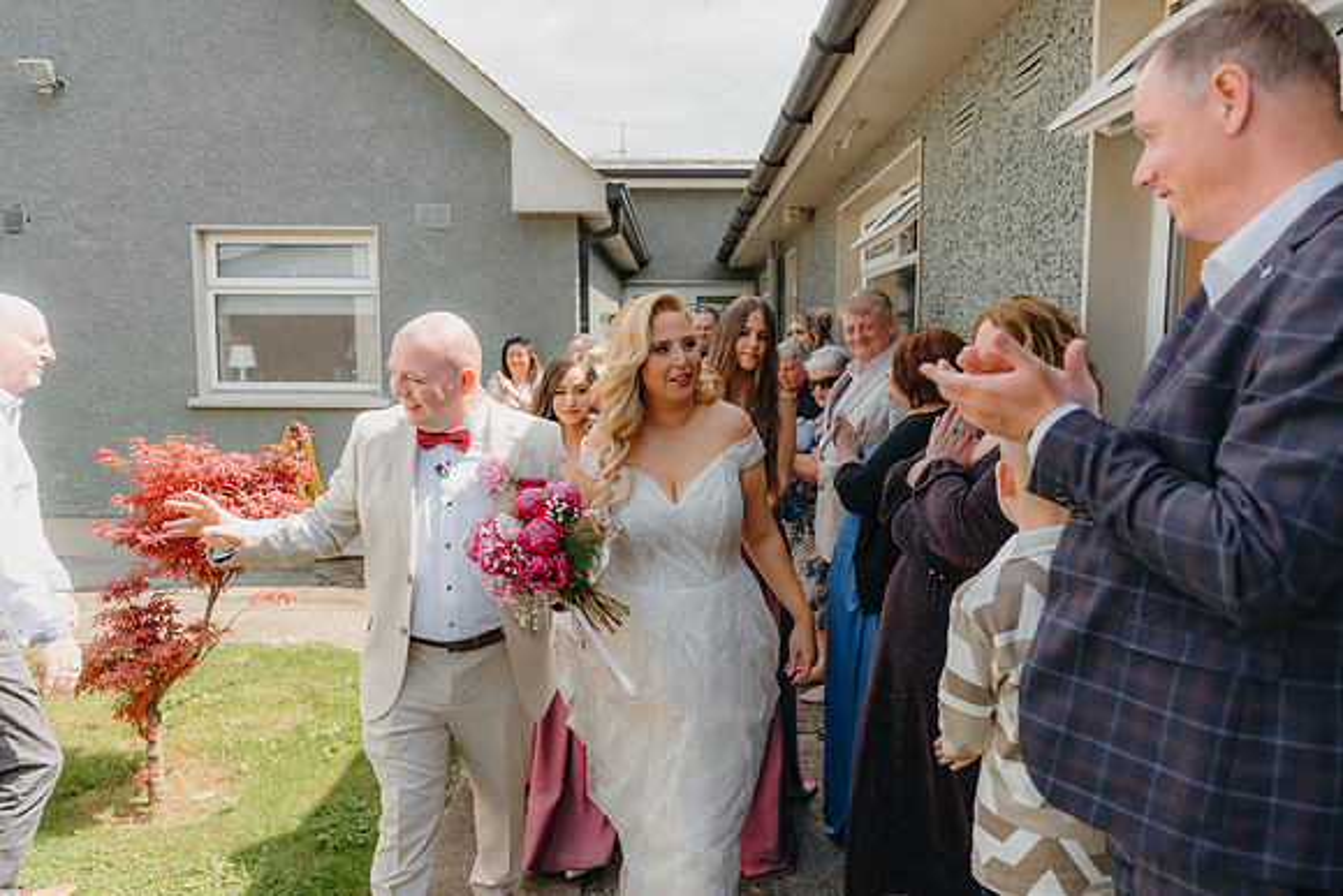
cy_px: 448
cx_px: 672
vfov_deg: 52.5
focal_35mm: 24
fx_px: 908
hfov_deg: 73.0
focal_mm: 24
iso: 160
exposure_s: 1/1600
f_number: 2.8
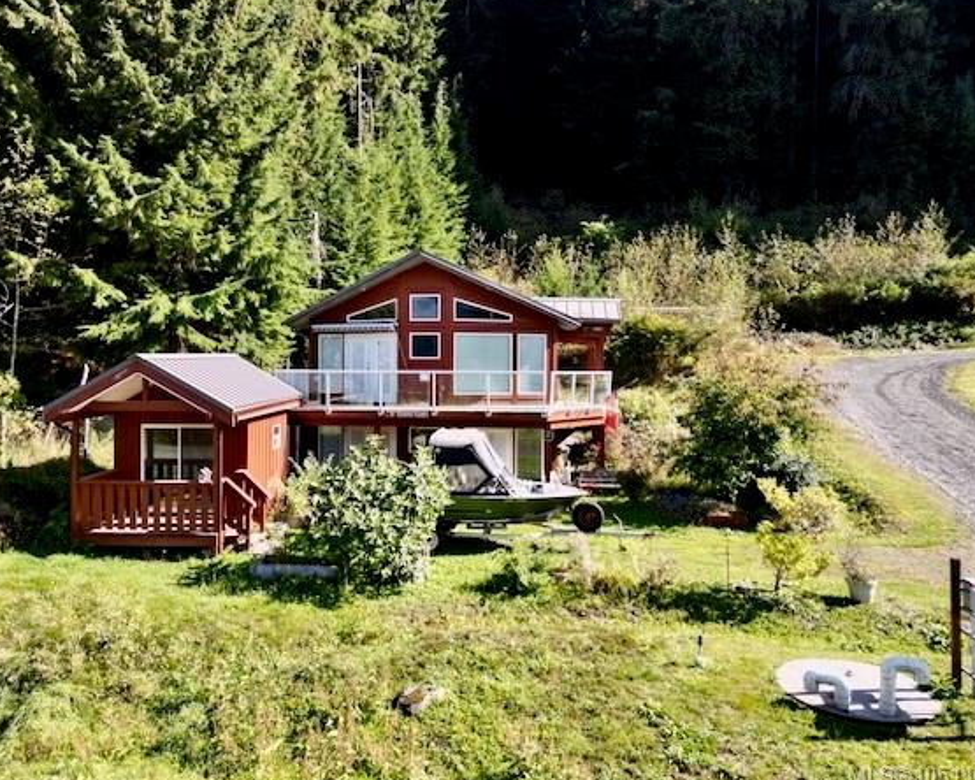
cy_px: 371
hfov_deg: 64.0
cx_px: 450
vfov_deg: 53.2
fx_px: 779
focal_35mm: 27
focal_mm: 6.72
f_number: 1.7
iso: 140
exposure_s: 1/15
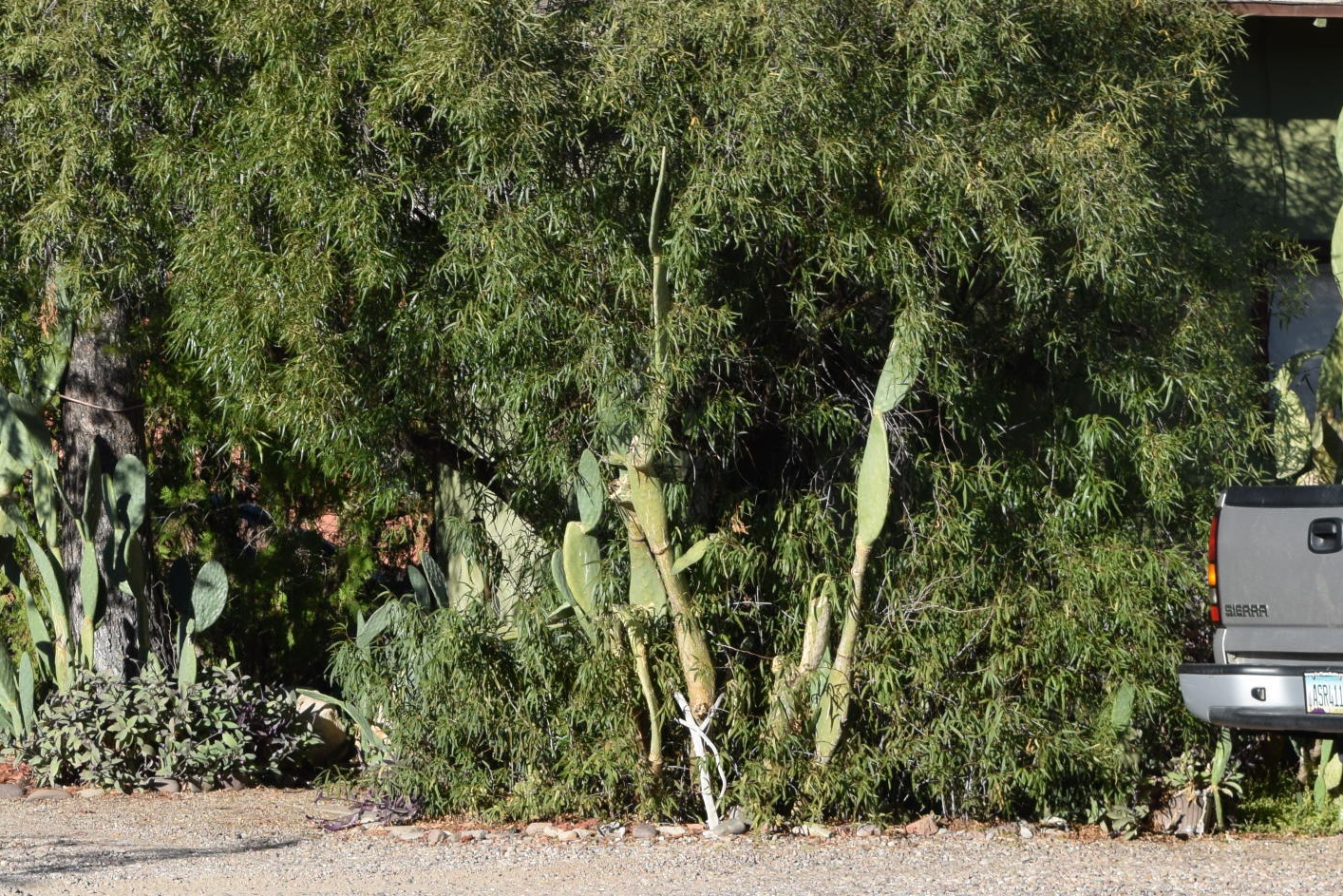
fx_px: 6531
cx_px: 577
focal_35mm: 175
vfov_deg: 7.8
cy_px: 348
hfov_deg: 11.7
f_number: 9
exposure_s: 1/320
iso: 200
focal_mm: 55
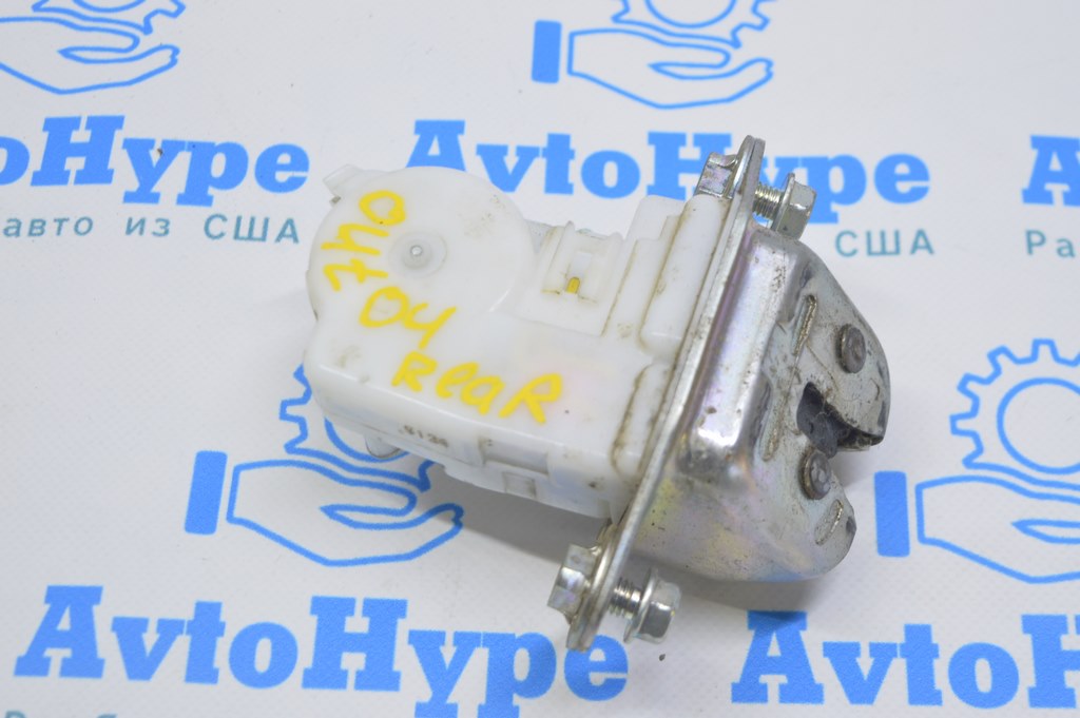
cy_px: 359
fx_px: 1888
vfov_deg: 21.5
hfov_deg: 31.9
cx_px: 540
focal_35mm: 63
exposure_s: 1/20
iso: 400
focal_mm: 42
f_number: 5.6
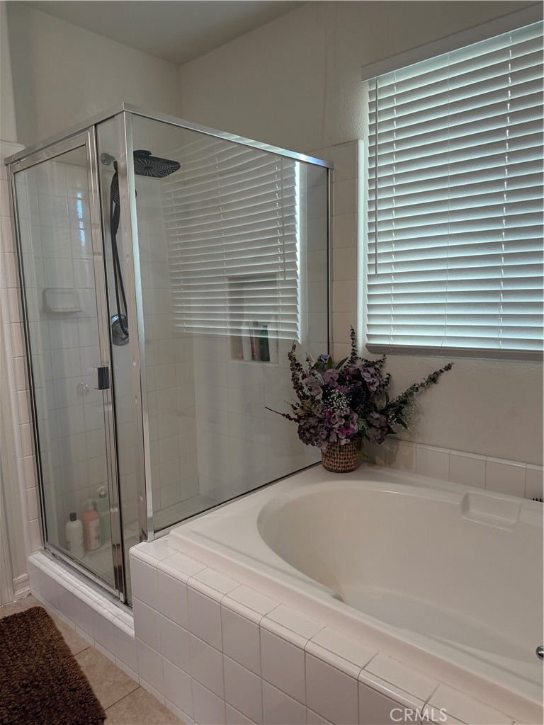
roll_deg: +1.9
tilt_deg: -6.6
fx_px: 503
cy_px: 362
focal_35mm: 24
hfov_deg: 56.8
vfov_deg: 71.6
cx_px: 272
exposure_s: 1/60
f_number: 1.78
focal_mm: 6.76
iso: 160
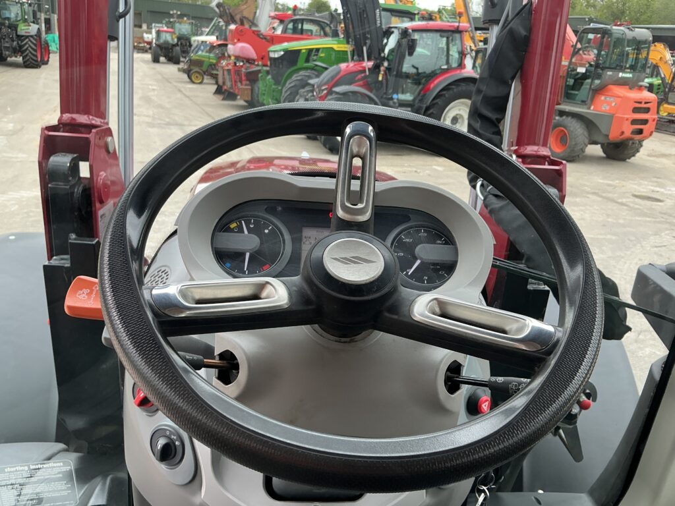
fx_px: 546
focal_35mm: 28
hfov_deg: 63.4
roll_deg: -6.3
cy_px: 253
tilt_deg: -20.7
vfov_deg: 49.7
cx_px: 338
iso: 25
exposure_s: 1/122
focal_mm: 3
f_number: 1.8
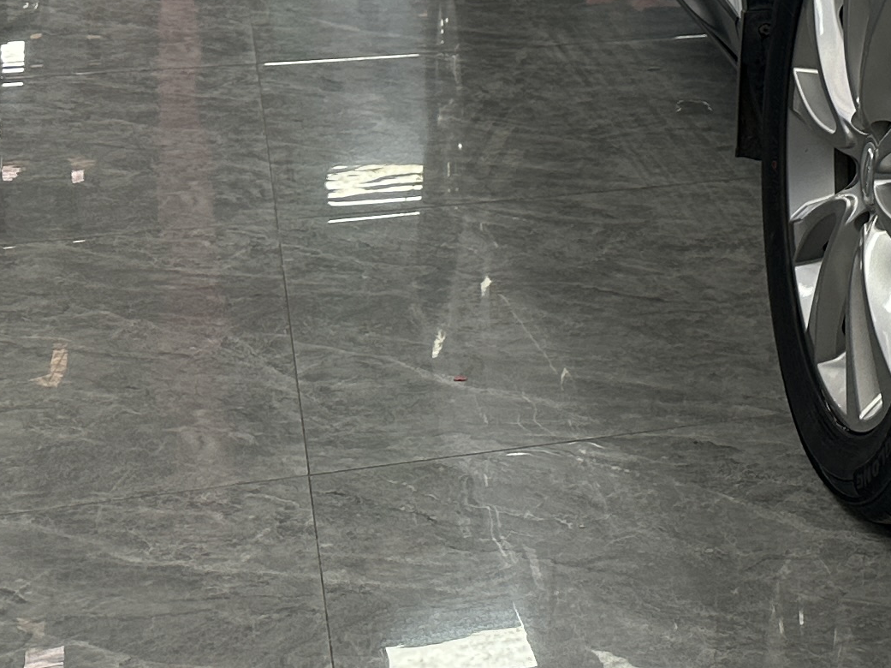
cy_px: -393
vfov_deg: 14.6
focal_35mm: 93
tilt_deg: -3.2
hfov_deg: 18.5
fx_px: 2393
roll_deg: -2.8
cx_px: 1372
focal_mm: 6.86
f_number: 1.78
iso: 80
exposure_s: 1/121
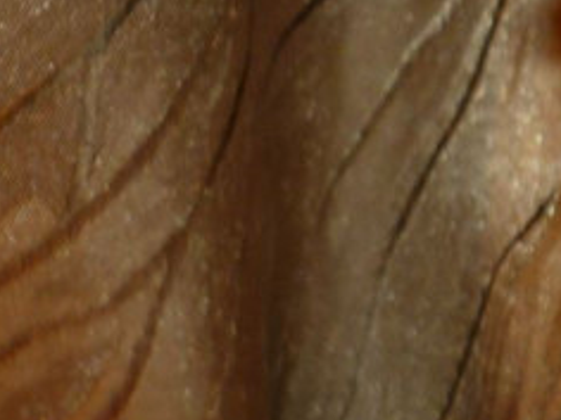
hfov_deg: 12.6
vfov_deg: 9.8
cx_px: 845
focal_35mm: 149
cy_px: 505
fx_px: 2415
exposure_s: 1/30
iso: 100
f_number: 2.8
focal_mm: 5.5
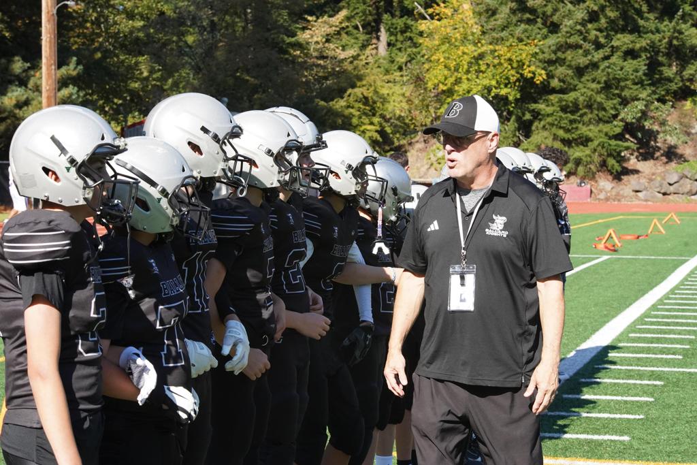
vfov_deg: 15.2
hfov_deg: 22.6
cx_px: 348
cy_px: 232
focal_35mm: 90
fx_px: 1743
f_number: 11
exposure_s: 1/1600
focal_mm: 90
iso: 4000
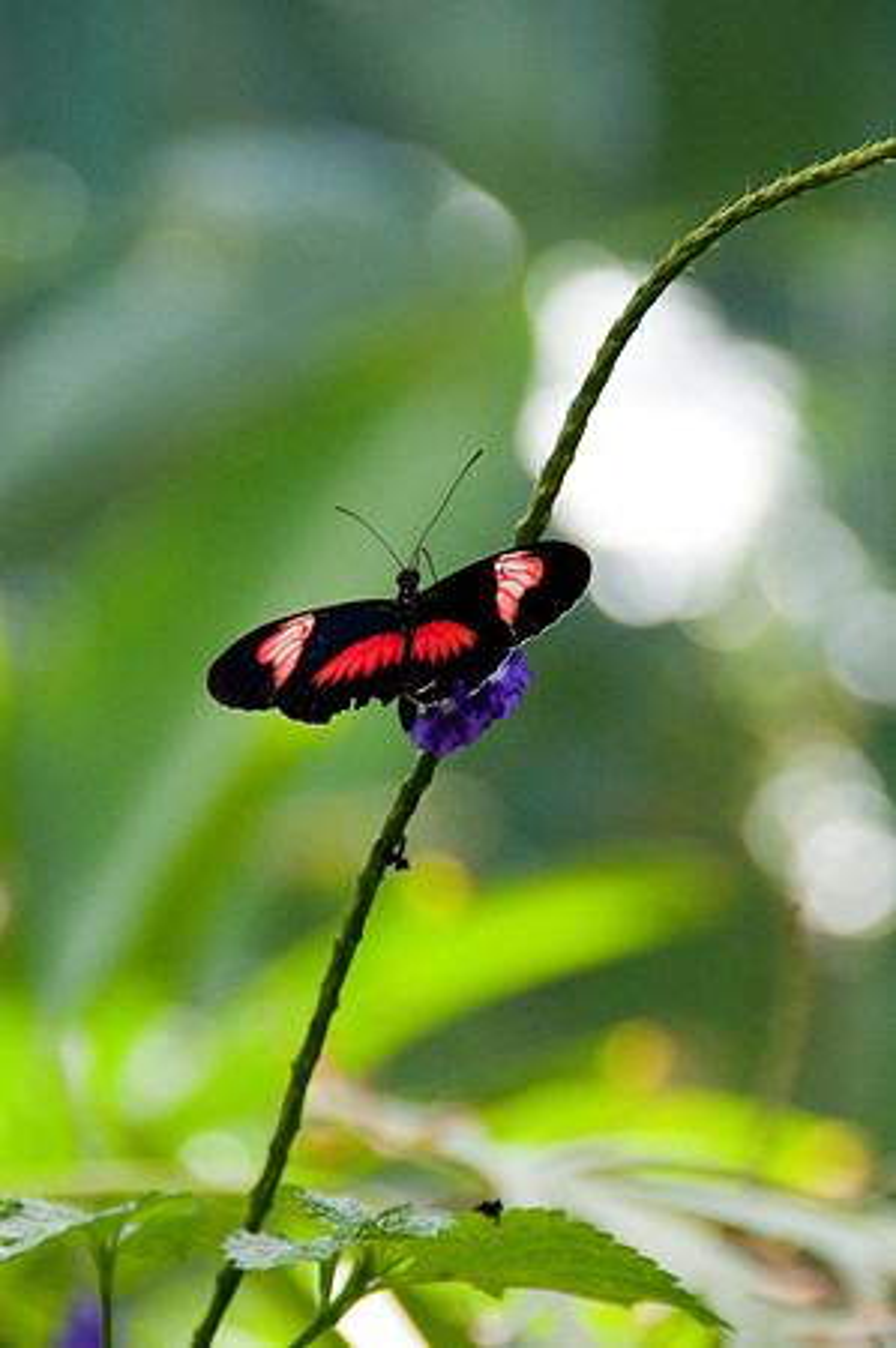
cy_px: 674
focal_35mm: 300
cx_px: 448
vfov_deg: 6.9
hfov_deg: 4.6
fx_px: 11225
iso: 1250
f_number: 6.3
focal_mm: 200
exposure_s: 1/1000
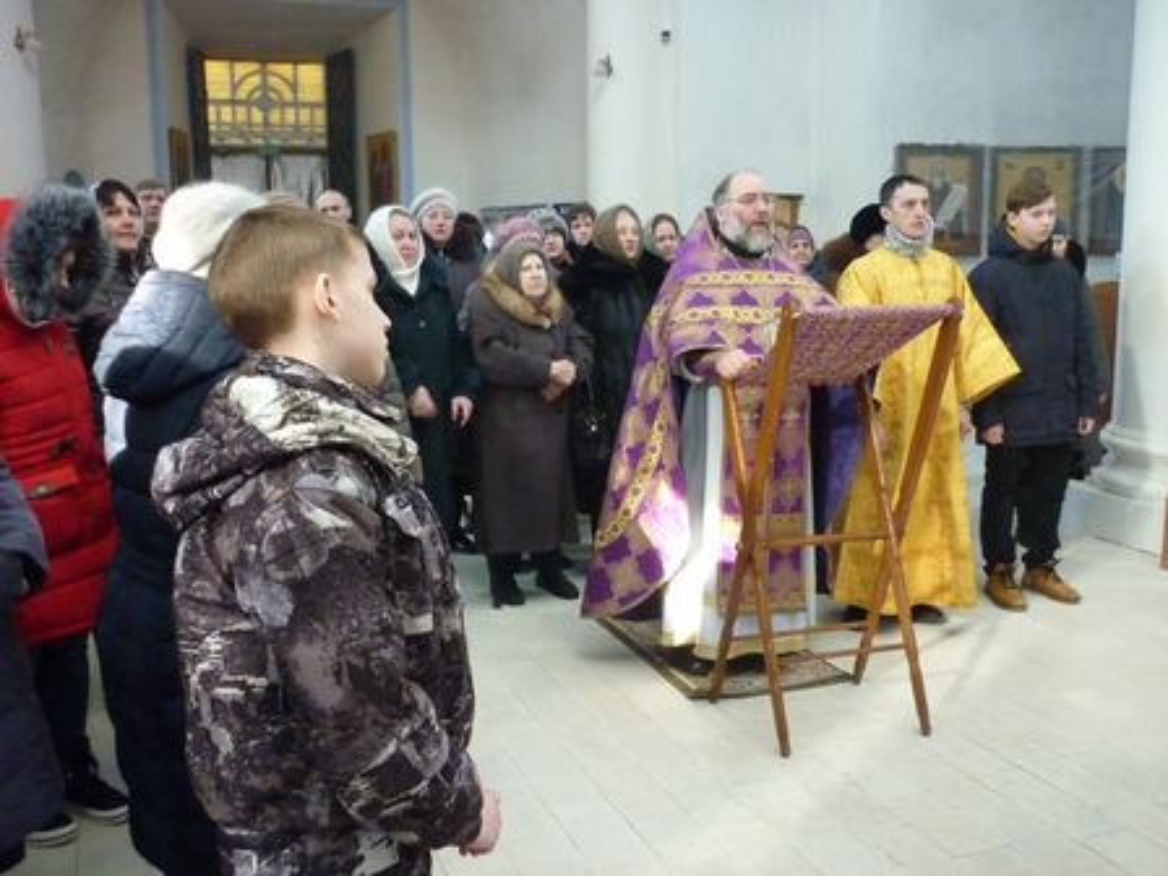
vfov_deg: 42.9
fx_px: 1113
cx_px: 584
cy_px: 438
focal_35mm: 33
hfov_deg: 55.4
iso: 800
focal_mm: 5.5
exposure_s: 1/30
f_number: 2.8
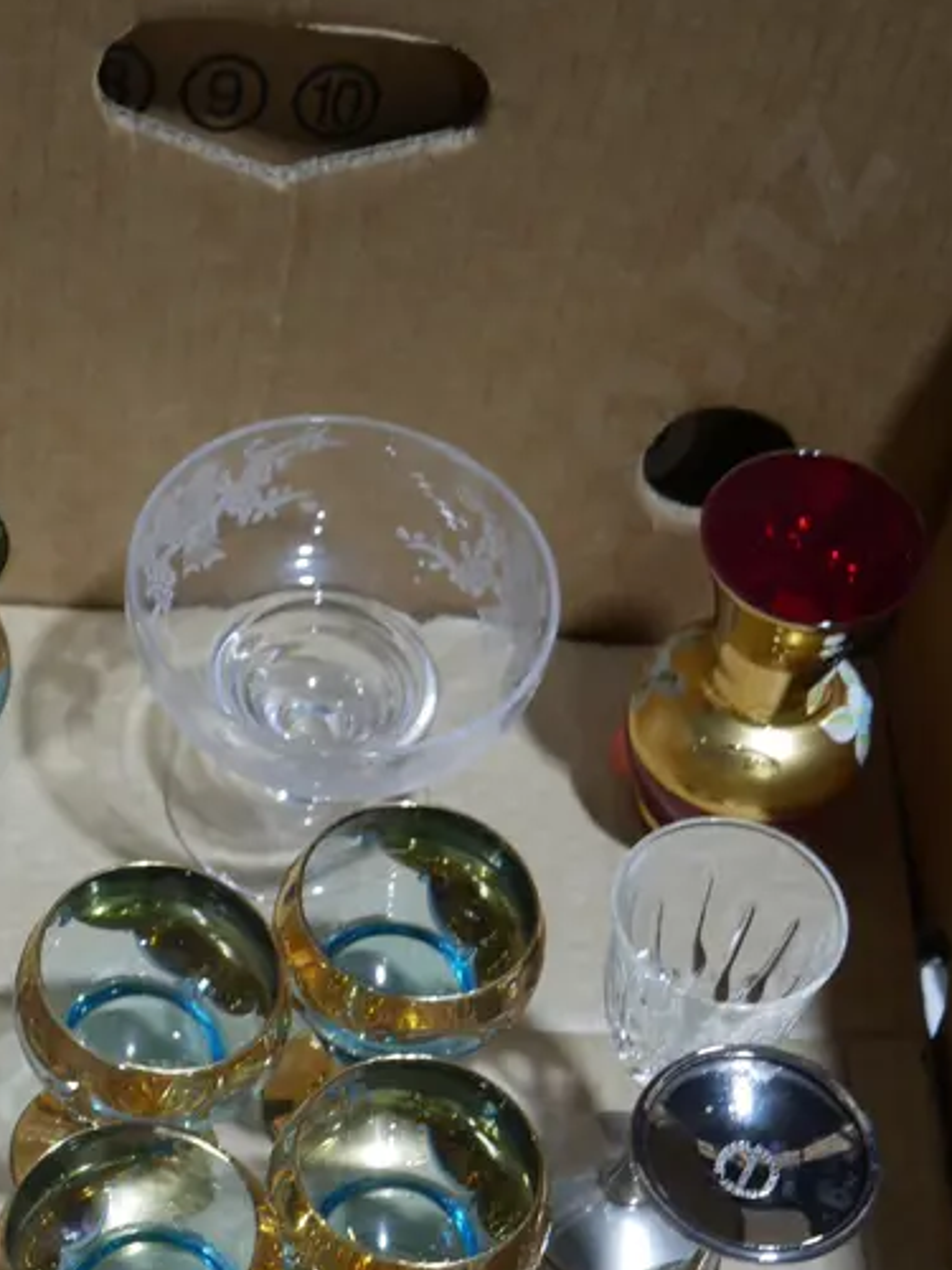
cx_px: 71
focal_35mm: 82
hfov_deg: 17.7
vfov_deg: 23.2
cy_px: 1171
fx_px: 3007
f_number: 4.4
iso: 200
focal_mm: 20
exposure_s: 1/80
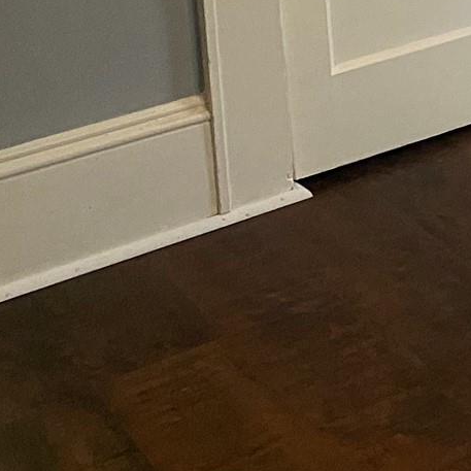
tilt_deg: -11.0
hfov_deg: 14.1
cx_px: 953
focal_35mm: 103
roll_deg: -0.9
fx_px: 1586
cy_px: -278
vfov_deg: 15.3
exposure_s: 1/60
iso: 200
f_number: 1.8
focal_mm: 4.25
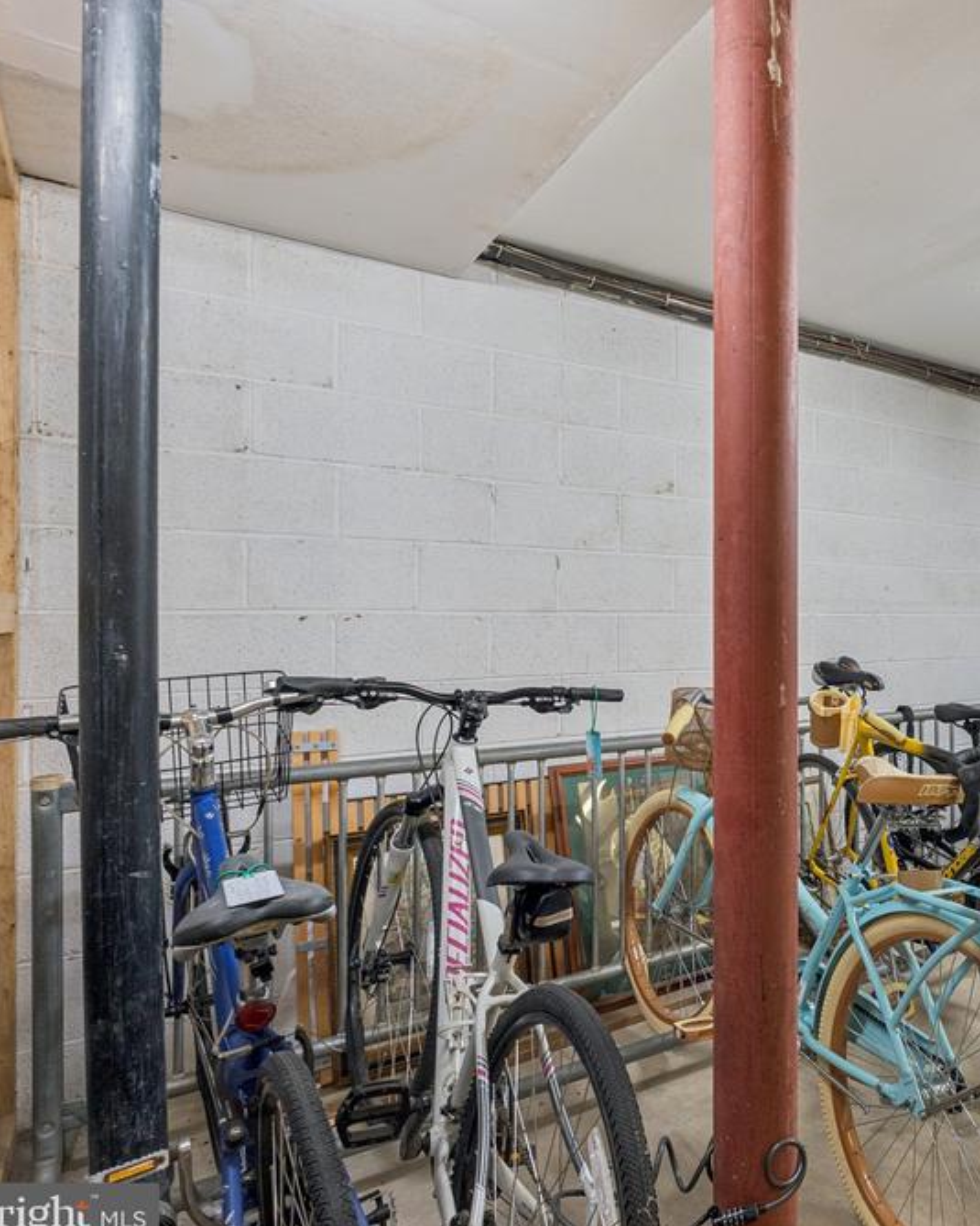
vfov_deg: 72.6
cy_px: 624
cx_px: 894
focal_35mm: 23
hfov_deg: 52.9
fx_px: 834
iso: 800
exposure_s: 1/6
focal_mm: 16
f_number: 8
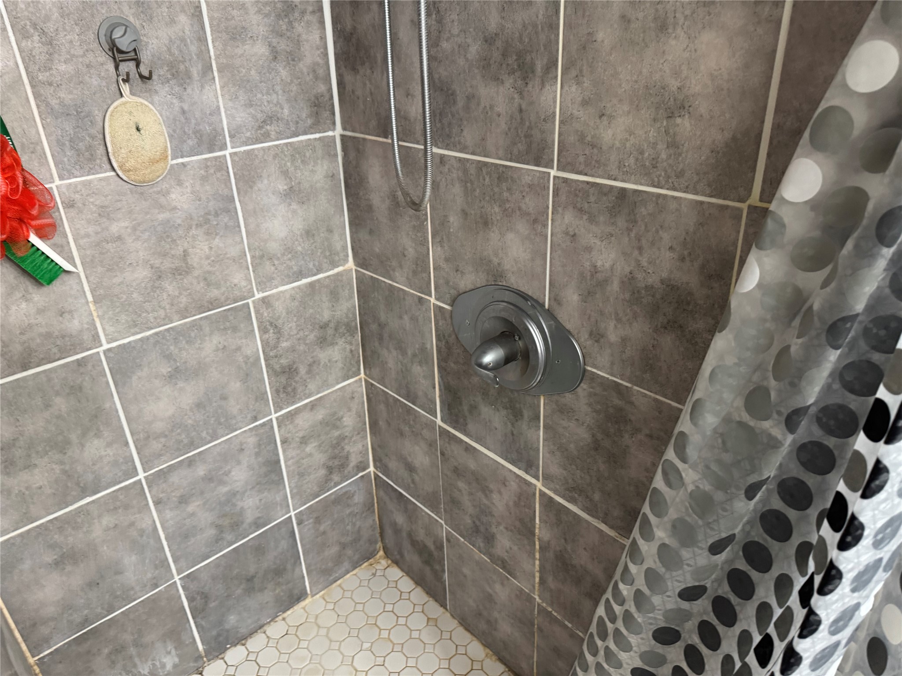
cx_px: 451
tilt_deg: -27.7
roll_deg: +1.7
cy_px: 338
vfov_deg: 56.8
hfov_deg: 71.6
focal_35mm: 24
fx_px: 625
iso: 400
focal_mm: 6.76
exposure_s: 1/60
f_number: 1.78
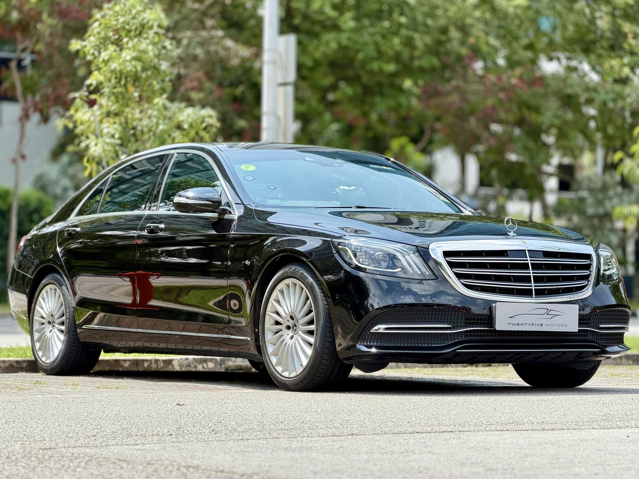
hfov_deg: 19.6
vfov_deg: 14.8
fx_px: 1846
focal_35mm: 100
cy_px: 240
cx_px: 320
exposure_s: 1/579
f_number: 2.8
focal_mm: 16.89
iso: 50
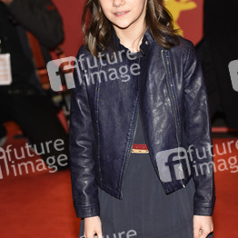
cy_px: 115
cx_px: 120
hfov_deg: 12.0
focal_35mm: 146
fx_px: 1133
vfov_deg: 12.0
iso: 400
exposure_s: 1/640
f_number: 4
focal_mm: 75
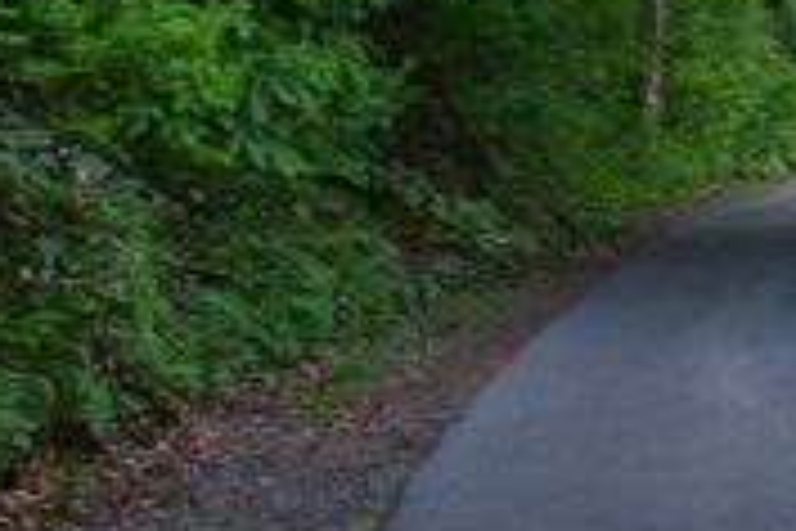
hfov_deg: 16.6
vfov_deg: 11.3
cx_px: 870
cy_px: -50
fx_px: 2653
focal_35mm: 120
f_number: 6.3
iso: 400
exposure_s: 1/50
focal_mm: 24.38
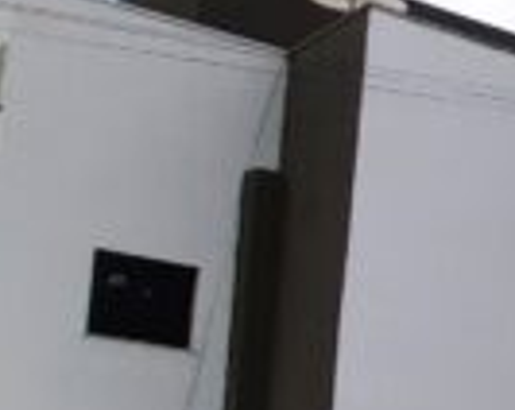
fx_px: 1492
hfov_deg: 11.4
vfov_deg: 14.7
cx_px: 1545
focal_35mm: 98
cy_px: 592
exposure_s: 1/362
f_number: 2.2
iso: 40
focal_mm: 1.74
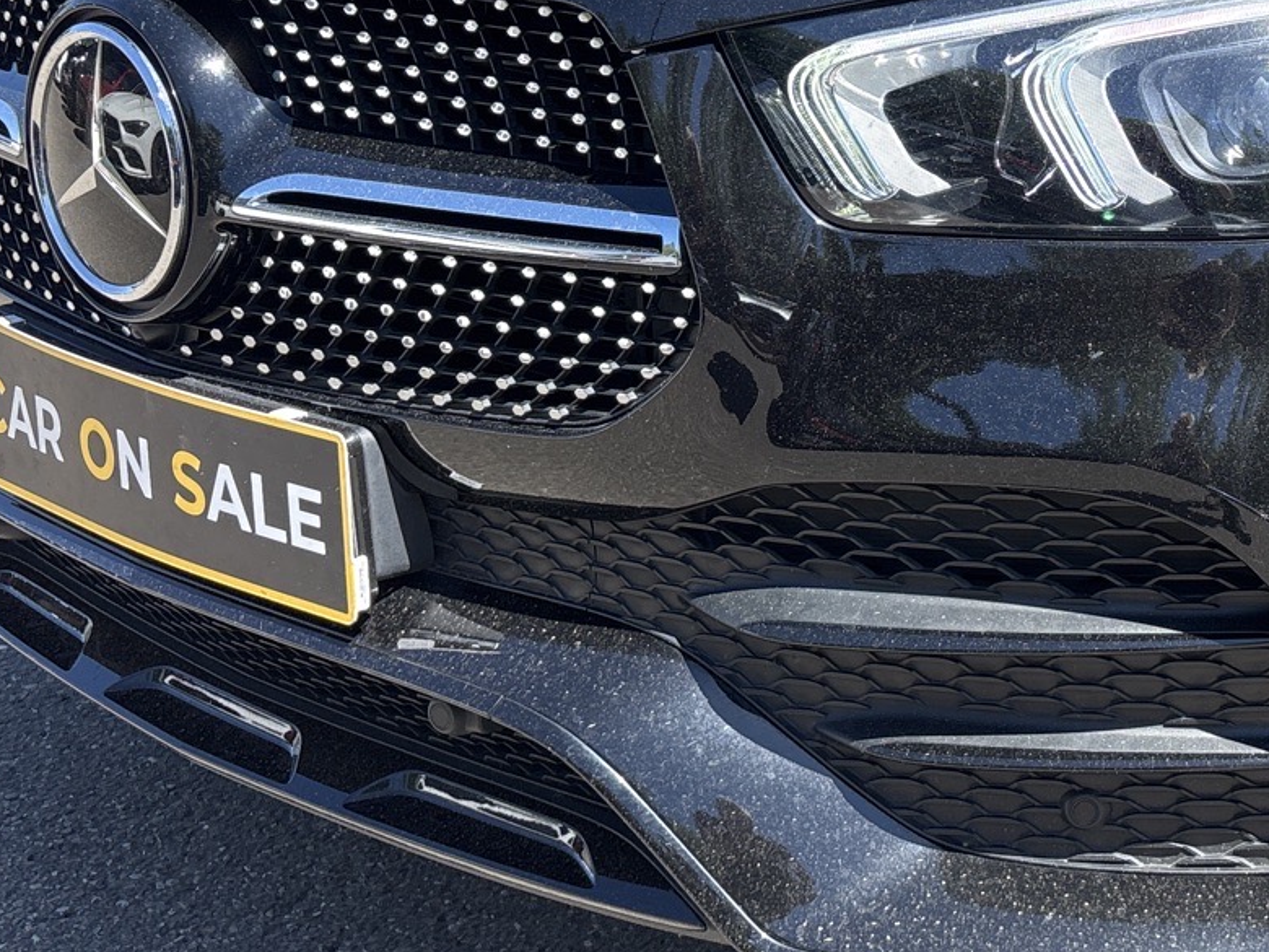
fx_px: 2346
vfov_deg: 22.5
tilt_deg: -10.3
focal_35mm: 64
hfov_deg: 28.8
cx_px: 1204
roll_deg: +1.8
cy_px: 127
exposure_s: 1/1068
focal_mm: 5.96
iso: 50
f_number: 1.6
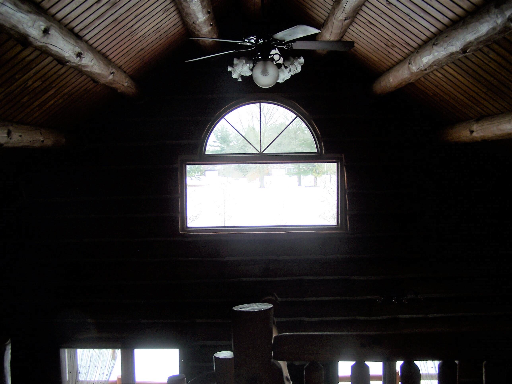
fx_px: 562
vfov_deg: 37.7
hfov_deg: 49.0
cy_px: 192
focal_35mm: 38
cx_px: 256
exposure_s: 1/80
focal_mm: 6.3
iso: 80
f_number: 2.8
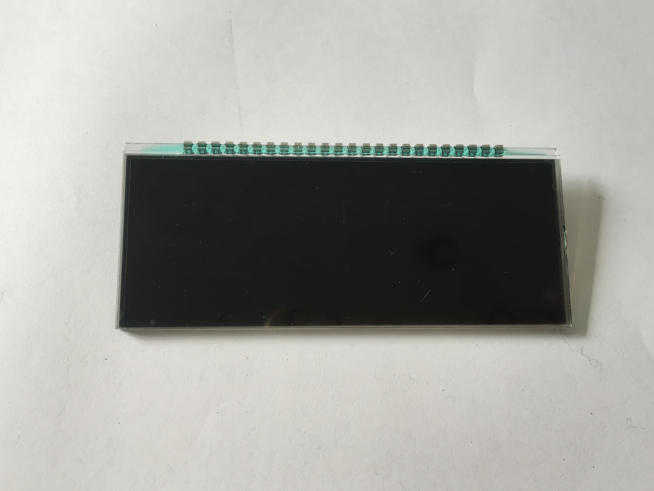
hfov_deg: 60.0
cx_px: 322
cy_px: 248
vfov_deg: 46.8
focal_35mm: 30
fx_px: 567
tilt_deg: -70.1
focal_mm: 4.15
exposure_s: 1/50
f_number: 2.2
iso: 40
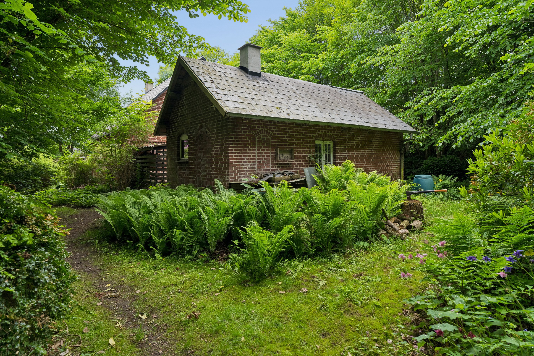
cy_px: 178
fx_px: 297
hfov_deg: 84.0
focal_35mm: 20
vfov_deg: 61.9
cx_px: 267
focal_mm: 20
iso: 400
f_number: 4
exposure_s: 1/400
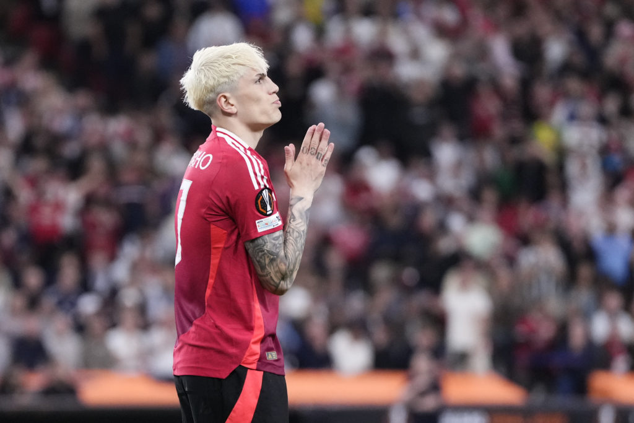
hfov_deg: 10.3
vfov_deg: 6.9
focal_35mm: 200
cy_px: 212
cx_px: 317
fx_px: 3522
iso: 3200
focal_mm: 200
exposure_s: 1/2000
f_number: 2.8
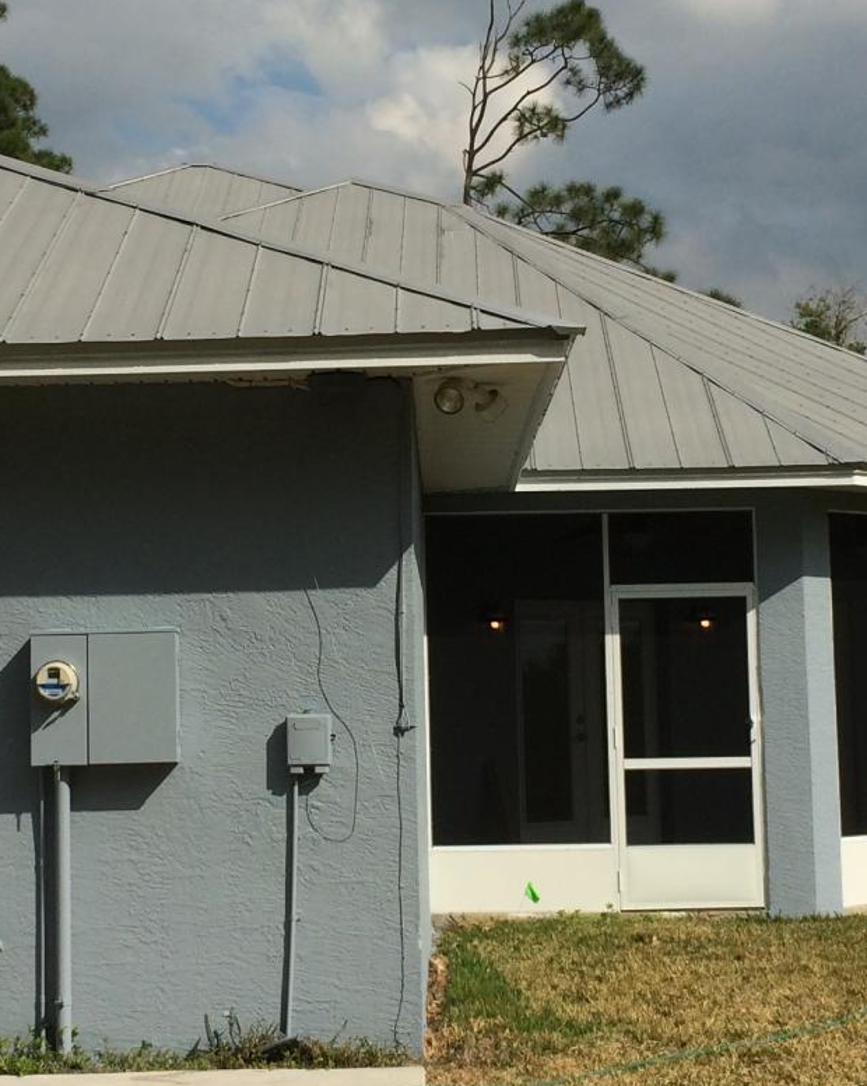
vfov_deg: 26.0
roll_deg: +2.4
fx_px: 2343
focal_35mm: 73
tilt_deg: +3.1
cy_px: 465
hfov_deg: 20.9
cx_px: 338
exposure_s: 1/4115
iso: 40
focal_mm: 4.15
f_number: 2.2
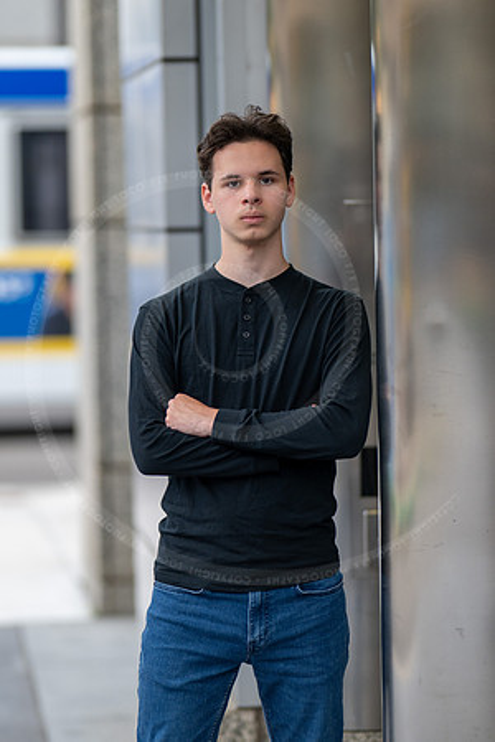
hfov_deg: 10.8
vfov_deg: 16.1
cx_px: 248
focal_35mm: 127
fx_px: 2619
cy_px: 371
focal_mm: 85
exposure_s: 1/640
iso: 250
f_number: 1.3
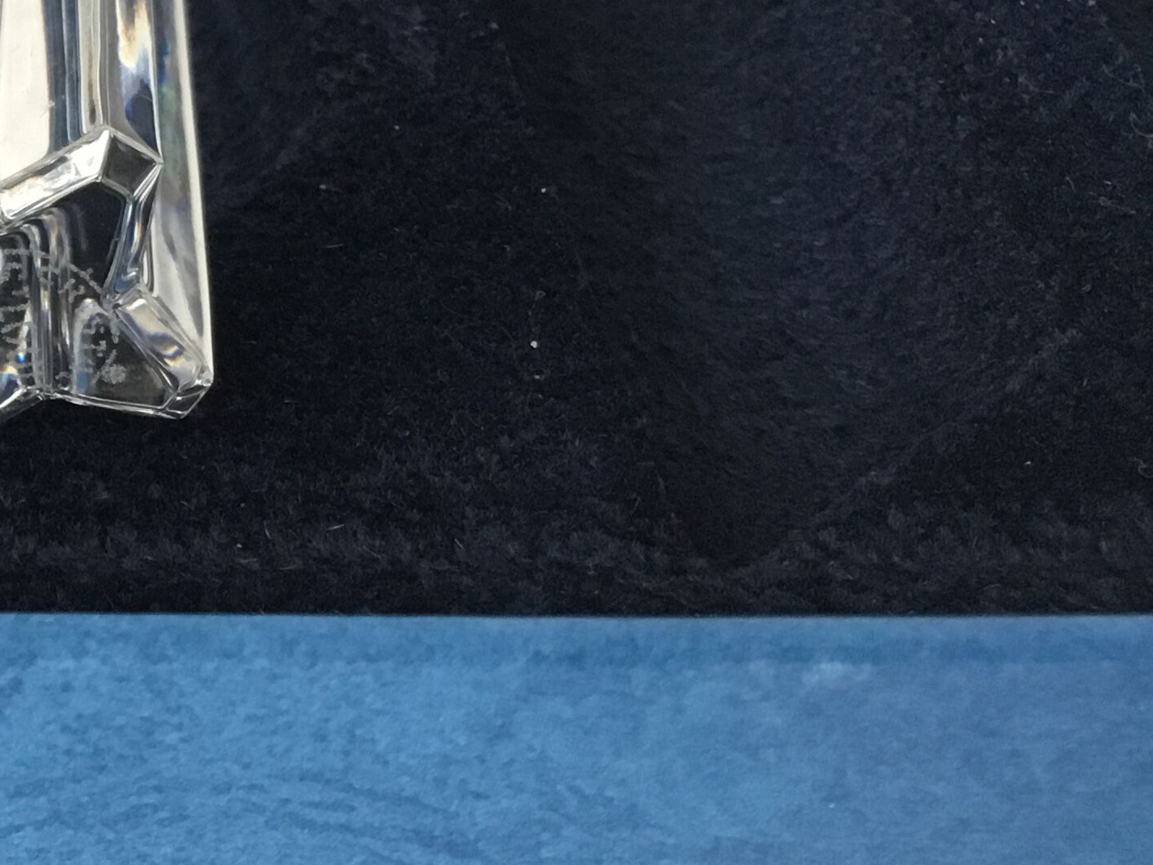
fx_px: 2365
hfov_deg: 25.1
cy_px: 111
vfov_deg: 20.4
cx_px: -165
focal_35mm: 71
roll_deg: +2.1
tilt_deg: -37.5
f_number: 2.4
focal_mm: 3.3
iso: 160
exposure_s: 1/33
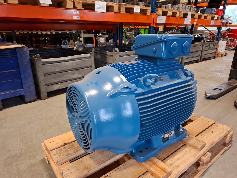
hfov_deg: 73.9
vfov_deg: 58.9
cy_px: 89
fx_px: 157
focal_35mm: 23
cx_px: 118
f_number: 1.8
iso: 400
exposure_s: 1/33
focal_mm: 5.54
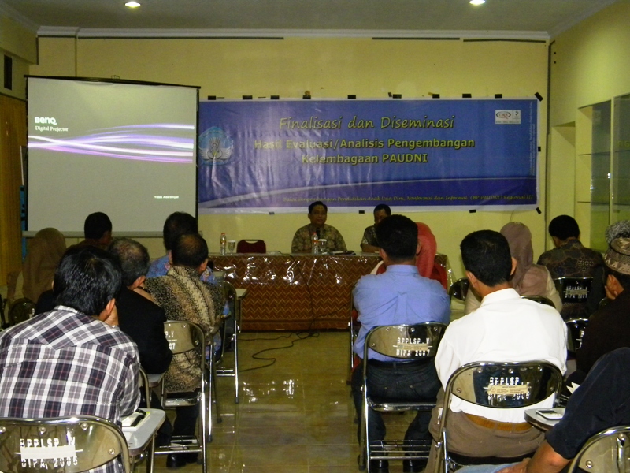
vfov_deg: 30.9
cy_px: 236
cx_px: 315
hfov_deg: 40.4
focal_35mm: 47
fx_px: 855
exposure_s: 1/30
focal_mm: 8.6
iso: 400
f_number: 3.9
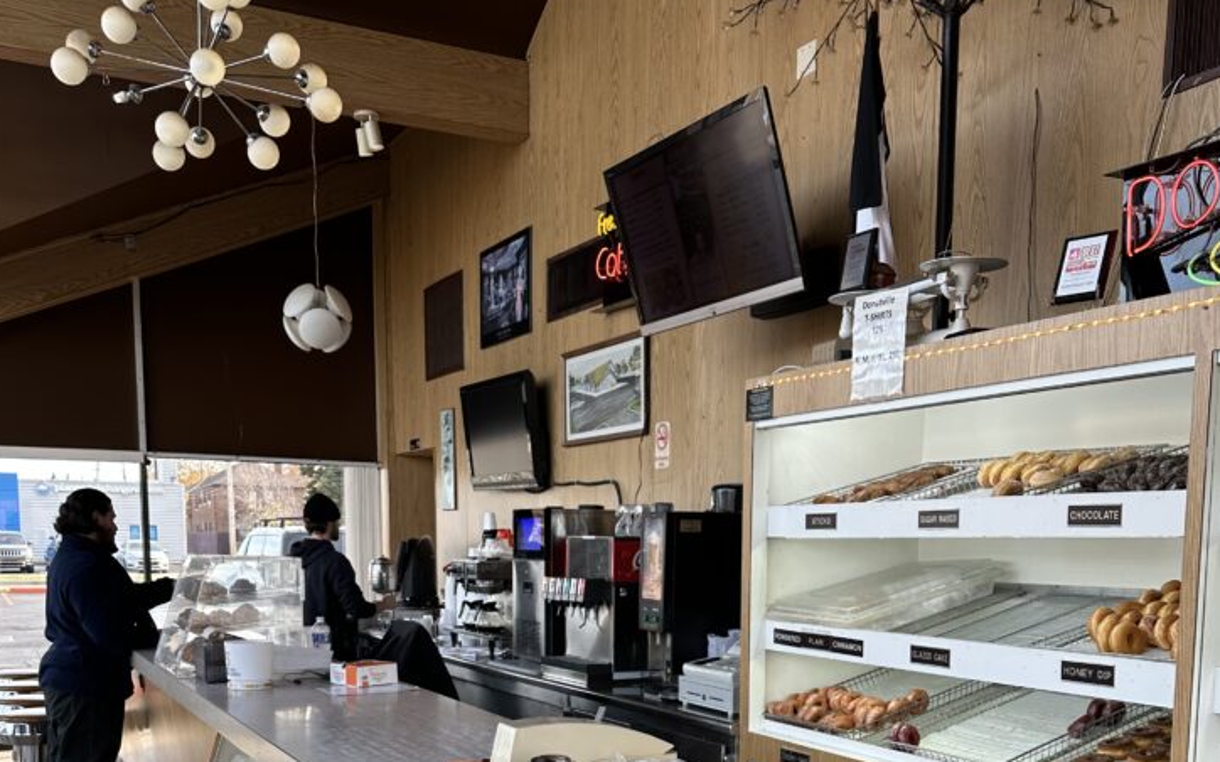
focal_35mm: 36
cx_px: 622
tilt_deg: -7.6
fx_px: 1197
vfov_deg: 33.4
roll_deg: -0.2
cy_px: 688
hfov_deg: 54.0
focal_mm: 6.86
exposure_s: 1/311
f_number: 1.78
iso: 80
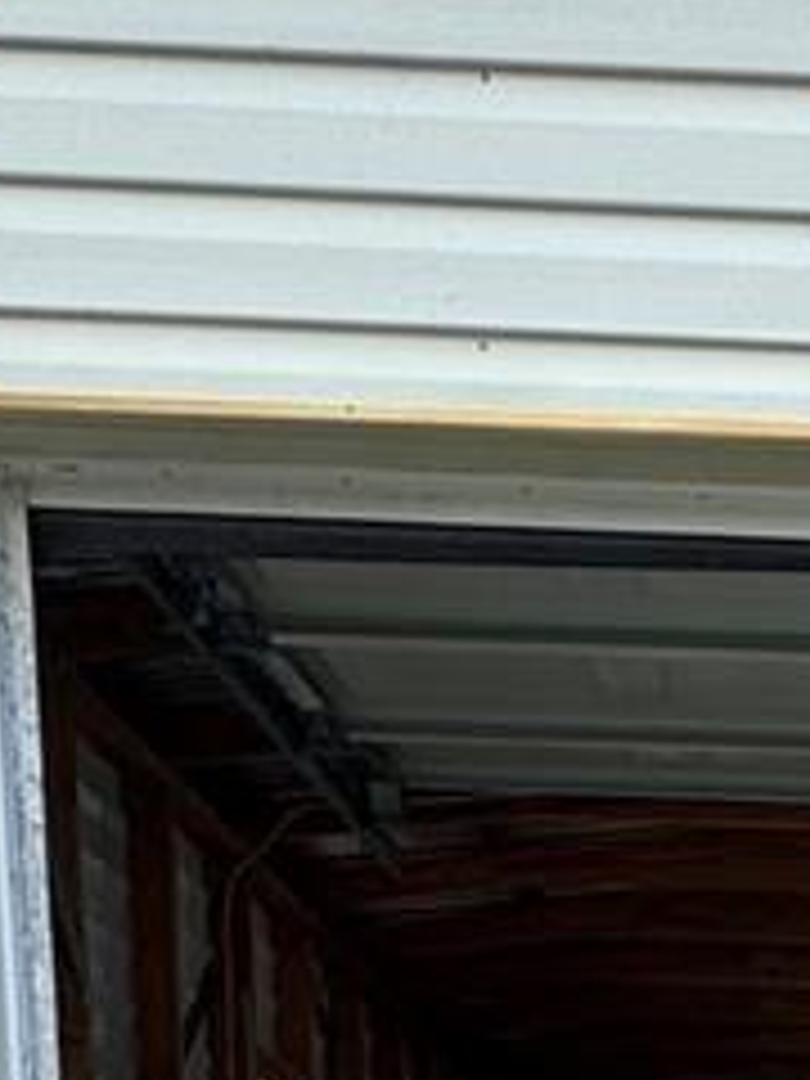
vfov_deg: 20.4
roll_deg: -0.8
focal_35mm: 70
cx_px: 950
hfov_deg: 19.8
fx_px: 2184
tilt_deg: -12.3
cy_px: 1904
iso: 40
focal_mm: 2.22
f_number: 2.2
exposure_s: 1/171
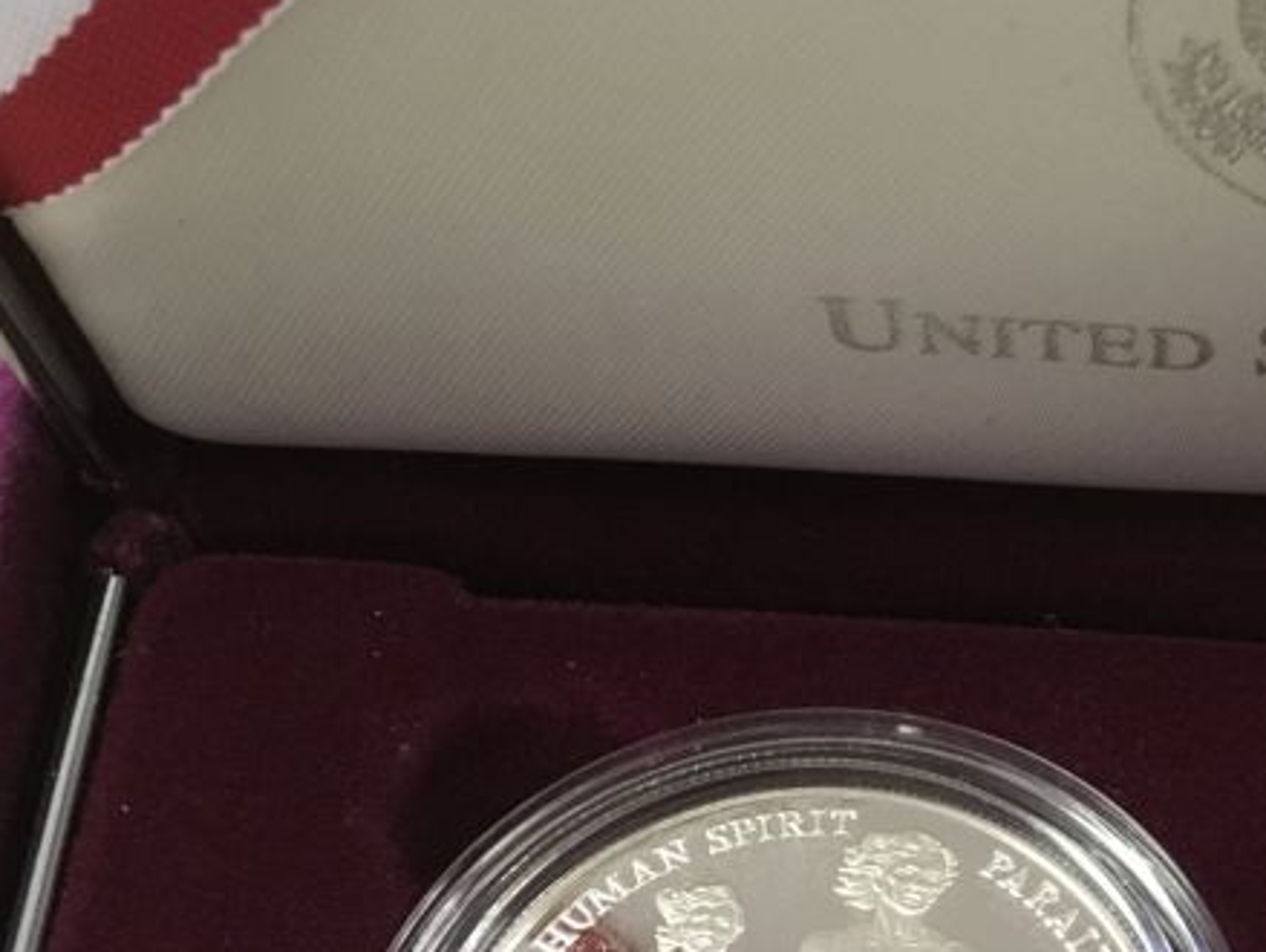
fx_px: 2416
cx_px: 1367
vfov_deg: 21.3
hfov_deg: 27.1
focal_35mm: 66
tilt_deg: -55.1
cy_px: 1001
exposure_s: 1/24
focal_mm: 4.15
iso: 200
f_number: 2.2
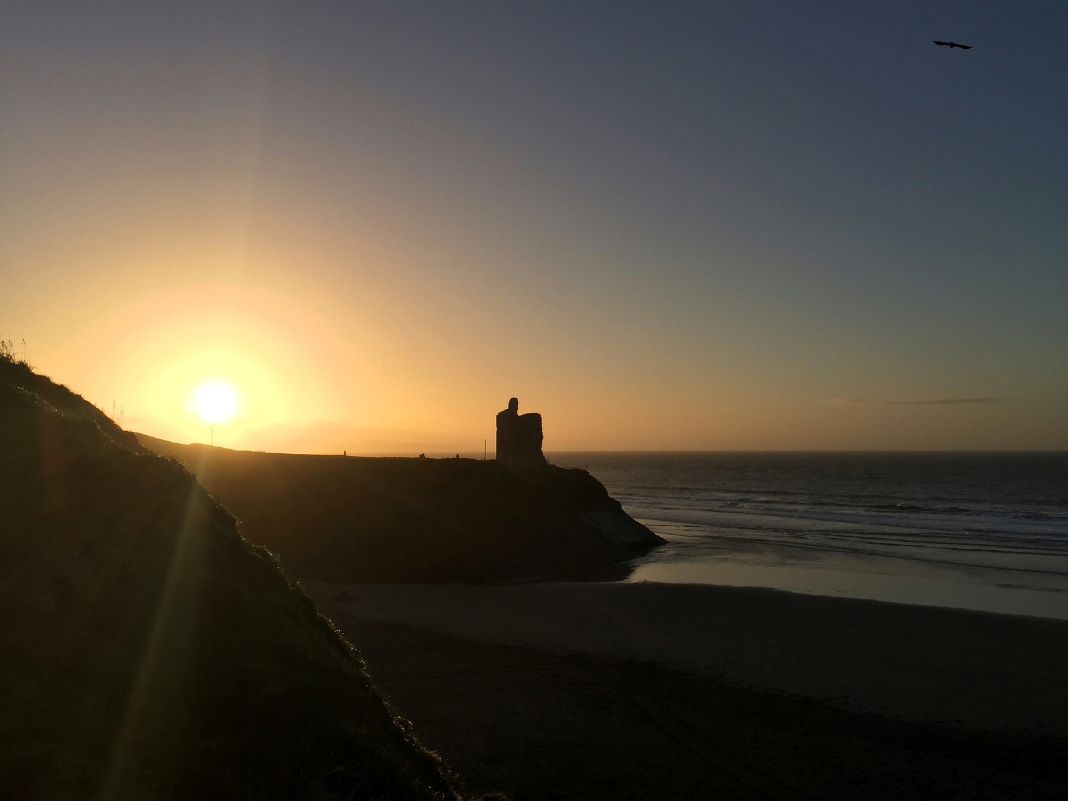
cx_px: 534
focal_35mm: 29
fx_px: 895
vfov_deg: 48.2
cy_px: 400
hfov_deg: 61.7
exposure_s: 1/3597
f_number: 2.2
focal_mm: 4.15
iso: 32
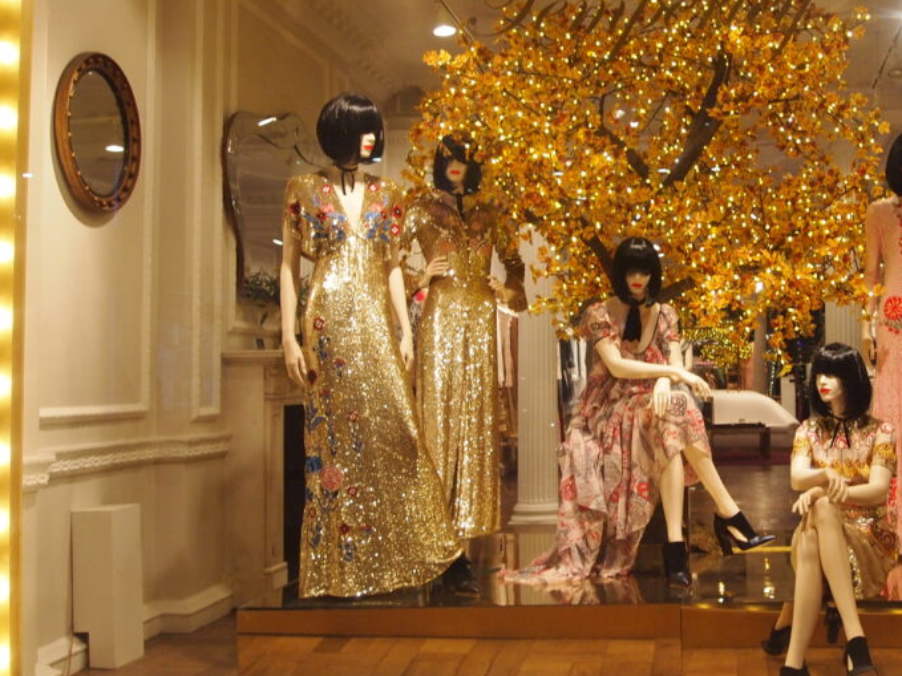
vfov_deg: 27.4
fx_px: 1381
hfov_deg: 35.3
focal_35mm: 53
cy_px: 262
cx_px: 687
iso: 500
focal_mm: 15
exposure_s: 1/60
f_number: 3.6
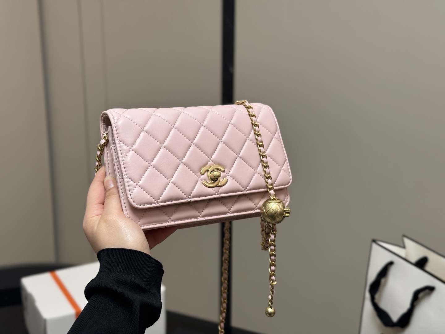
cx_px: 222
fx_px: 617
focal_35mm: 48
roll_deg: -0.2
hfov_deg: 39.7
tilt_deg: -15.0
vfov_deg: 30.3
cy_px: 167
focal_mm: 6.76
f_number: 1.78
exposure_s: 1/121
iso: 80
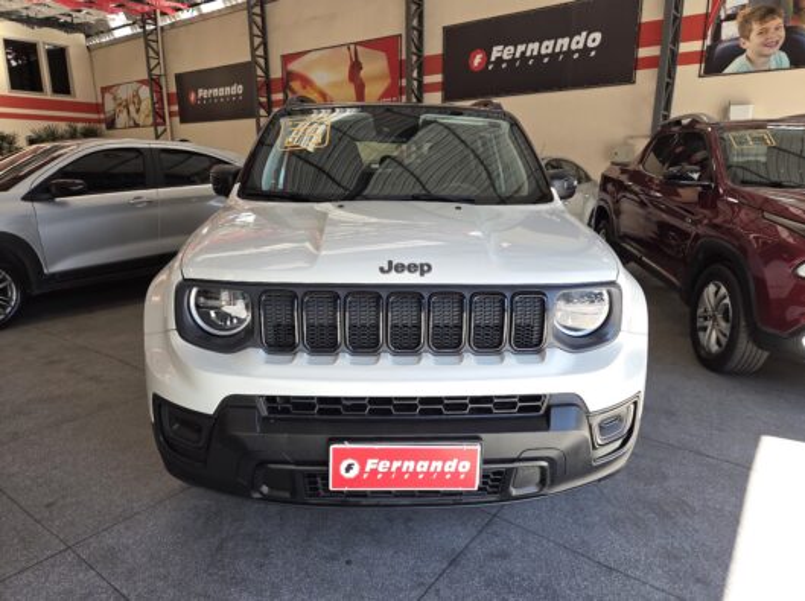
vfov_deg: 58.7
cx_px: 402
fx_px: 534
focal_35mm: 23
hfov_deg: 74.0
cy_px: 300
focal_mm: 5.4
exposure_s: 1/180
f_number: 1.8
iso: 50
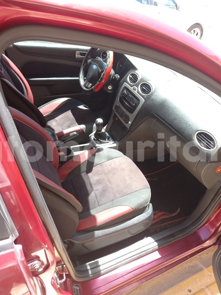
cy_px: 148
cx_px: 110
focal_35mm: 25
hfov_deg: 54.9
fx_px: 213
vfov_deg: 69.4
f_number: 2
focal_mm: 4.6
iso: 32
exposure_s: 1/60
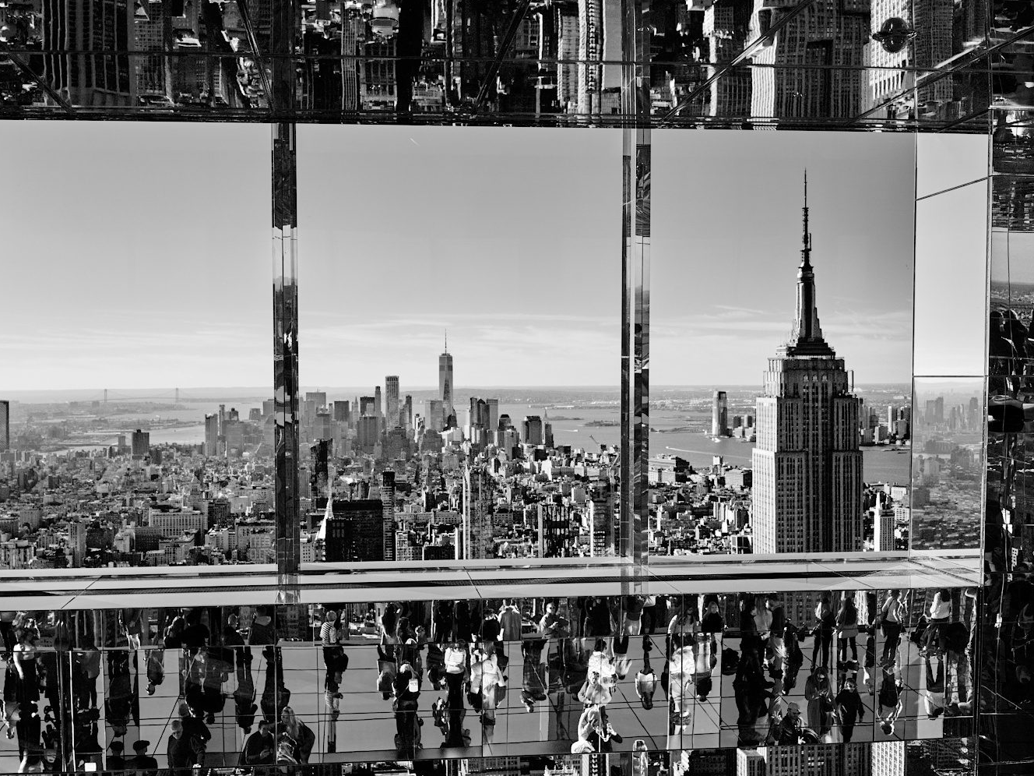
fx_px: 1135
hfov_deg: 48.9
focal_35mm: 38
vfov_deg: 37.7
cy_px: 387
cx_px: 481
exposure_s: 1/640
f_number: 8
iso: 100
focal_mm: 35
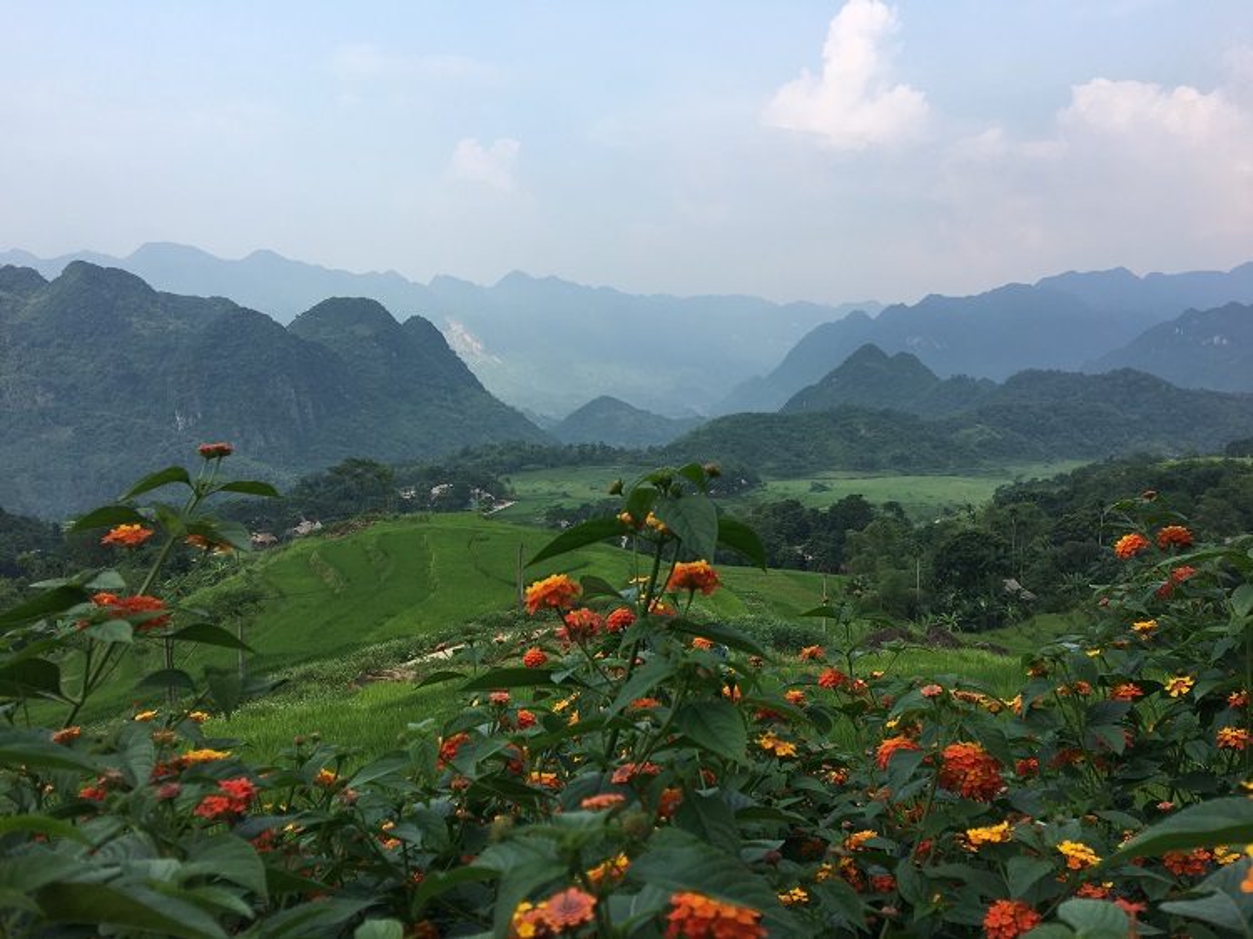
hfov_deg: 61.7
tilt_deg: -4.7
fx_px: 1049
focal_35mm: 29
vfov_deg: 48.2
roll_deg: +0.2
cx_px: 626
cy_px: 470
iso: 25
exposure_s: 1/553
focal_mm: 4.15
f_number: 2.2
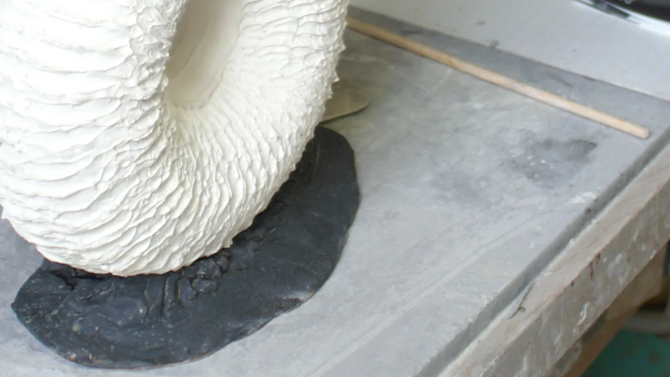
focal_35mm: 142
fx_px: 2523
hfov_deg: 15.1
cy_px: -94
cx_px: 361
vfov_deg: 8.4
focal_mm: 28
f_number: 3.5
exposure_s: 1/50
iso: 250
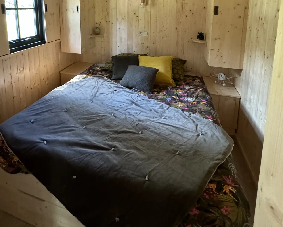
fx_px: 193
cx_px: 110
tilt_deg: -6.6
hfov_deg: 71.7
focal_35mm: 23
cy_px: 35
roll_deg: -0.3
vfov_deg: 55.1
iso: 640
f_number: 2.2
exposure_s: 1/60
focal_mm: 2.22
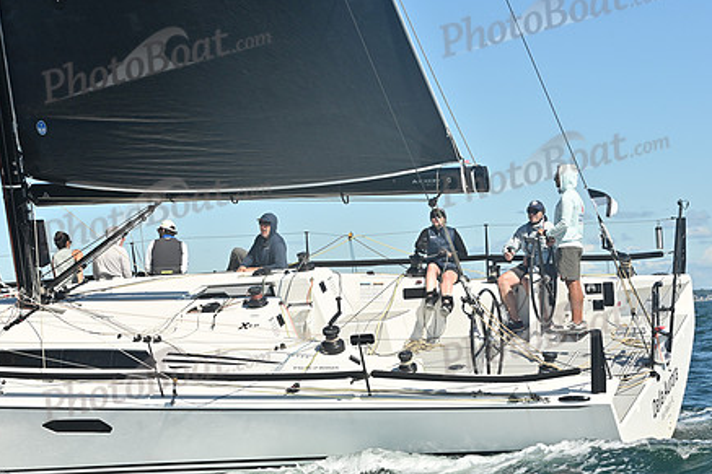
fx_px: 1839
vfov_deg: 14.7
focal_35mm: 93
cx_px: 357
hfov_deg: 21.9
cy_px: 273
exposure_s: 1/1000
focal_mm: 70
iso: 250
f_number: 8
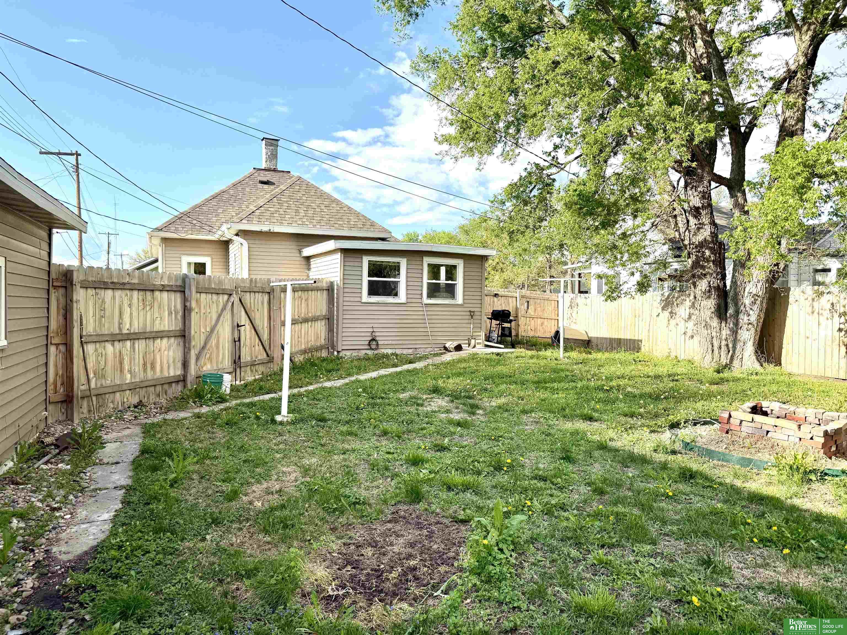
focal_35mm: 24
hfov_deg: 71.6
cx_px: 424
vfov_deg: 56.8
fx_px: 587
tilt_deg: -0.9
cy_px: 318
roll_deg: -0.3
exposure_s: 1/2611
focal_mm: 6.76
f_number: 1.78
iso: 80
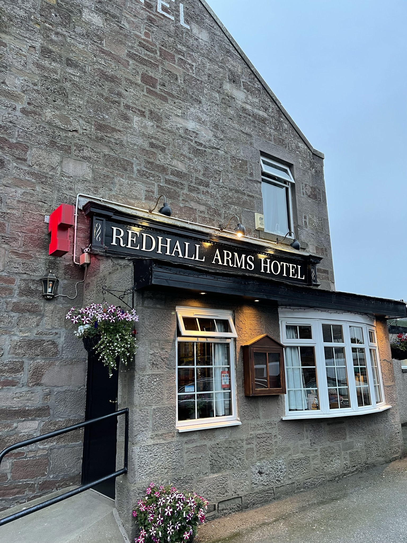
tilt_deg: +13.9
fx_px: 408
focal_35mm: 26
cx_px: 204
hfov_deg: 53.1
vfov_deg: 67.3
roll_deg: +1.6
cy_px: 272
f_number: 1.6
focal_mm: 5.1
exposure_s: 1/50
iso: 64
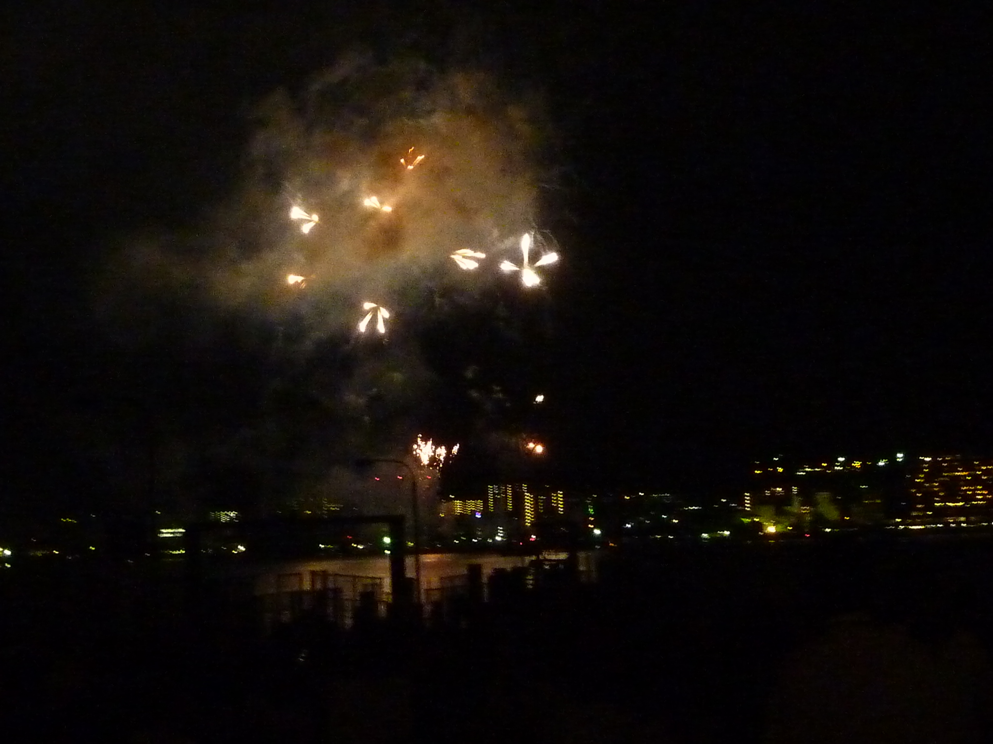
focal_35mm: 87
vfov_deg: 17.0
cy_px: 372
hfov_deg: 22.5
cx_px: 496
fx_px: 2496
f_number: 3.8
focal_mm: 7.9
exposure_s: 1/8
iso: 800
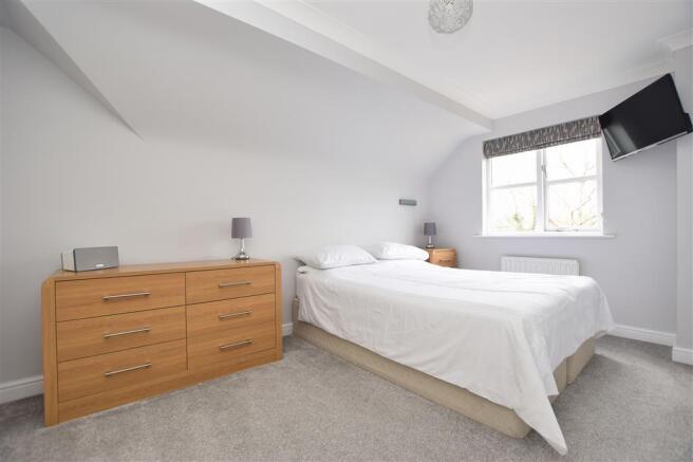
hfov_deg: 100.4
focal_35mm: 15
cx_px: 346
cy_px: 231
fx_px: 289
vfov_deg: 77.3
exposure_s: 1/40
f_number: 5.6
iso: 400
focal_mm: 10
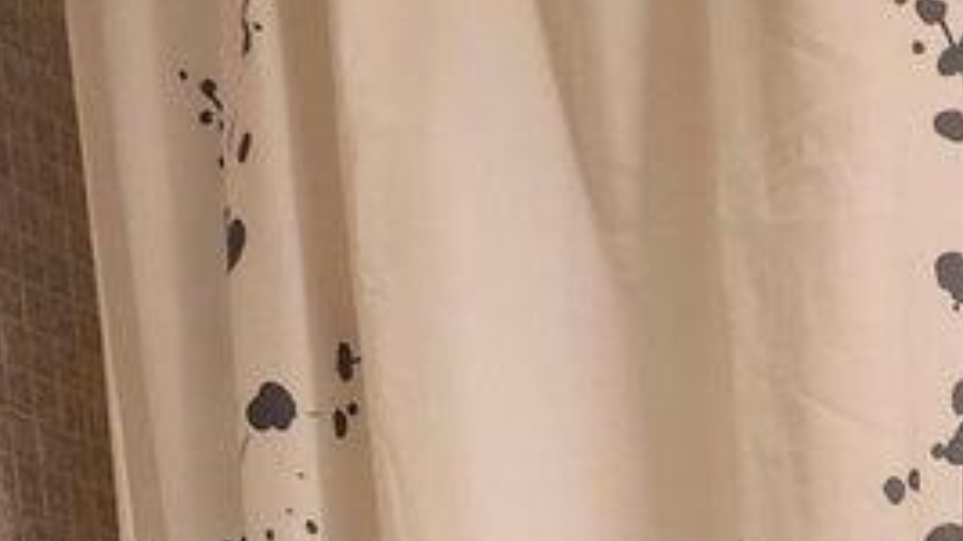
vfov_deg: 9.7
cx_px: 1111
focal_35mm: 96
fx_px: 2451
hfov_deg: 20.9
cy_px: 1634
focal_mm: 5.4
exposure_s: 1/120
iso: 320
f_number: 1.8
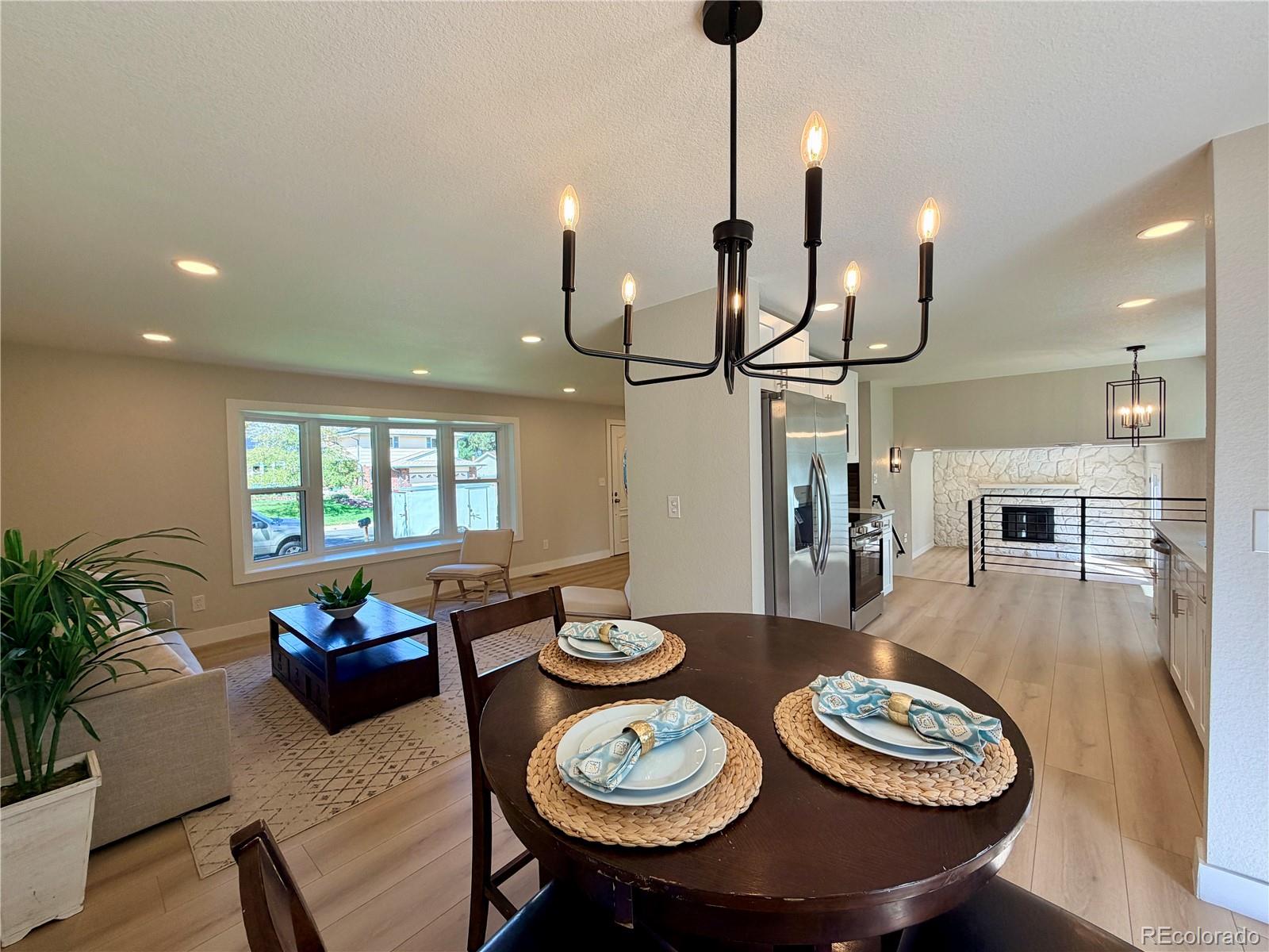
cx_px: 634
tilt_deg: -1.2
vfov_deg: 85.7
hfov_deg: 102.1
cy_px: 476
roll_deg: +1.9
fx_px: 513
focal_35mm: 14
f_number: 2.2
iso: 64
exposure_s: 1/140
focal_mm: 2.22
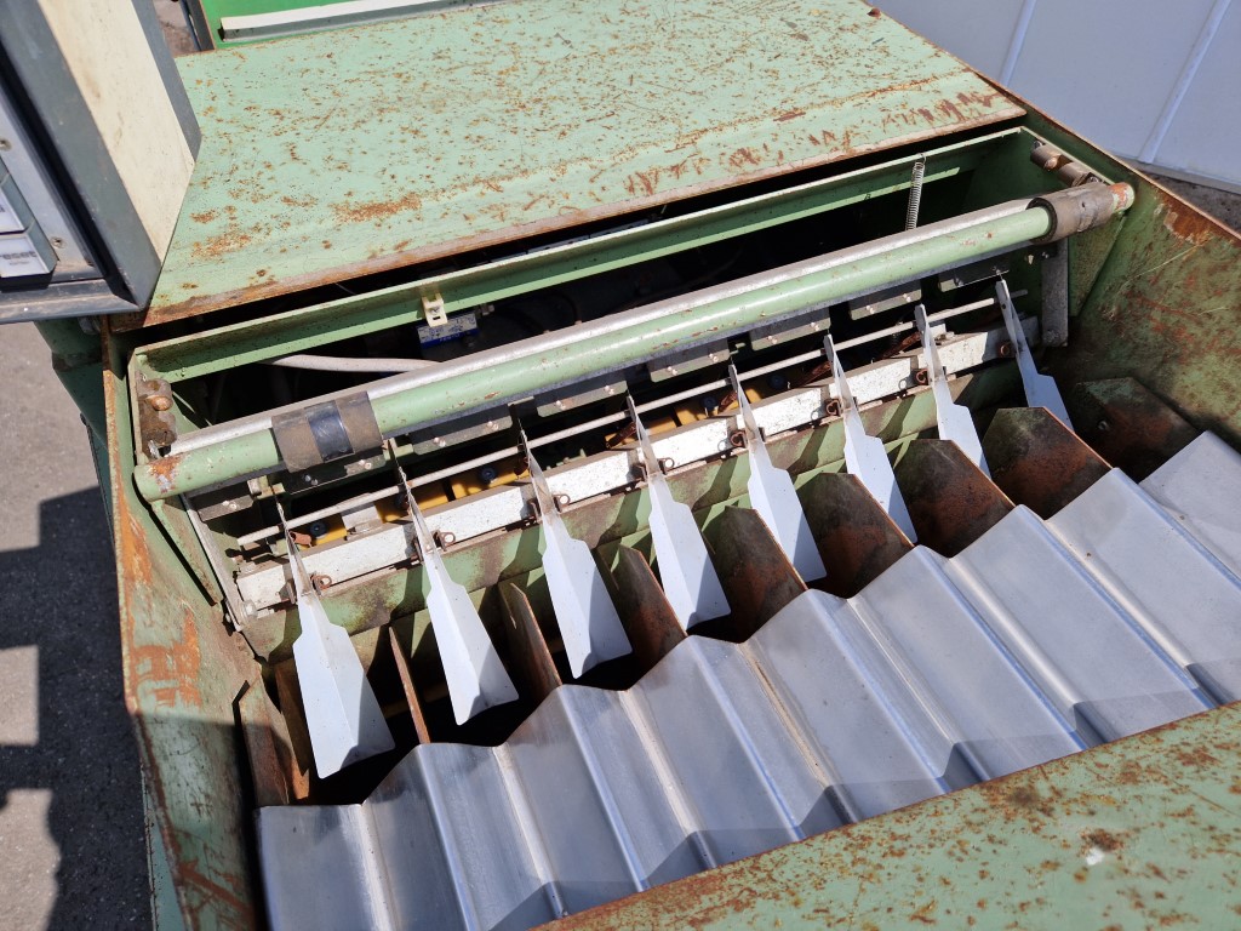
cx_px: 620
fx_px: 825
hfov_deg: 73.9
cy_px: 466
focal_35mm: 23
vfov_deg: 58.9
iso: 50
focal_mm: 5.4
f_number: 1.8
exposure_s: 1/1420
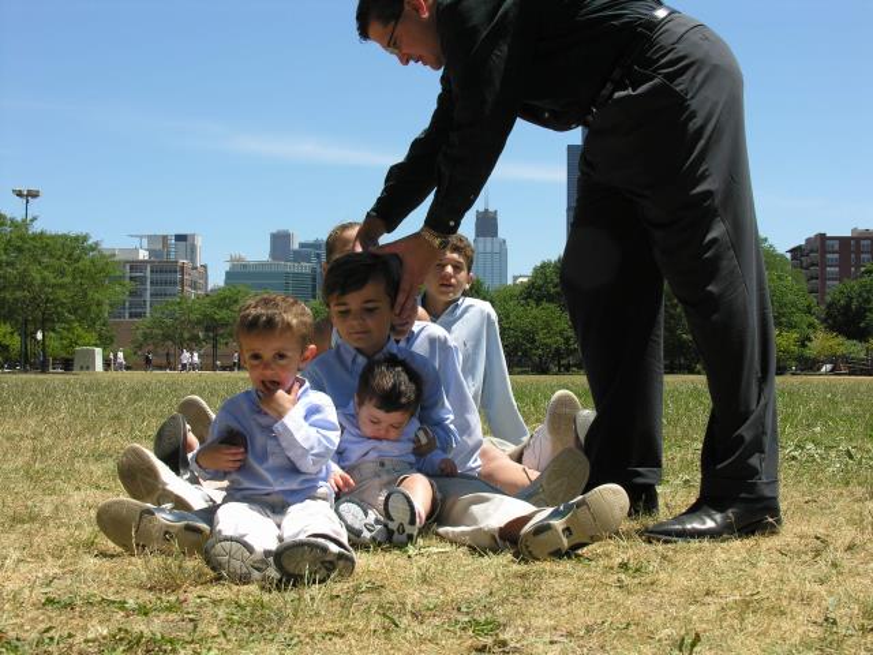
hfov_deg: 35.5
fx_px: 1362
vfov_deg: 27.0
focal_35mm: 54
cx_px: 436
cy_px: 328
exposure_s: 1/200
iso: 50
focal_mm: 13.8
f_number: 6.2
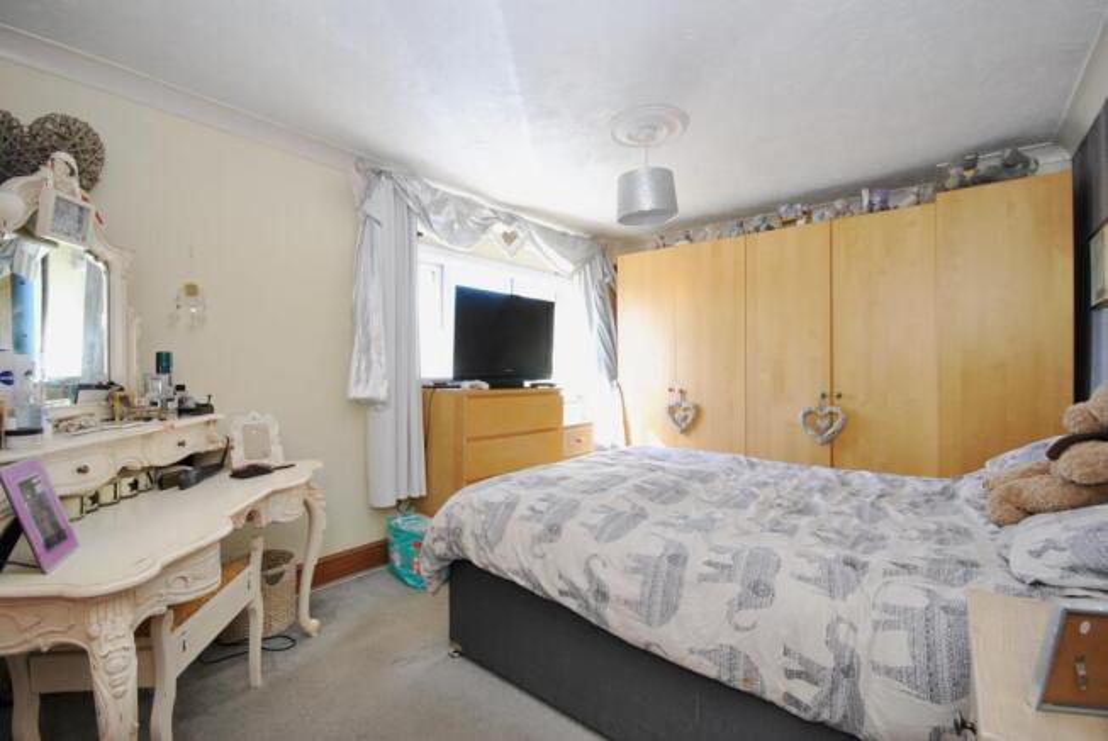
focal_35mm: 15
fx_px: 462
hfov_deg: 100.3
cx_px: 554
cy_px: 370
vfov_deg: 77.5
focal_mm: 10
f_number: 5.6
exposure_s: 1/10
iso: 100
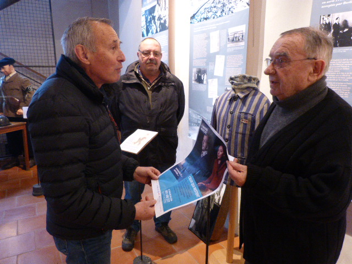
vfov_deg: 54.9
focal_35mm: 25
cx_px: 176
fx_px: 254
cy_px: 132
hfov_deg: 69.4
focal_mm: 4.5
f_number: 2.8
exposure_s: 1/40
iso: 800
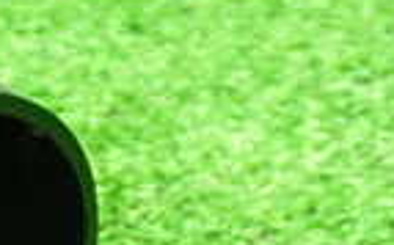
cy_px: 275
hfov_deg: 12.4
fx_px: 1716
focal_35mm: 160
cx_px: -220
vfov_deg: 8.1
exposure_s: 1/40
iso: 500
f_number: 2.5
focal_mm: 6.37
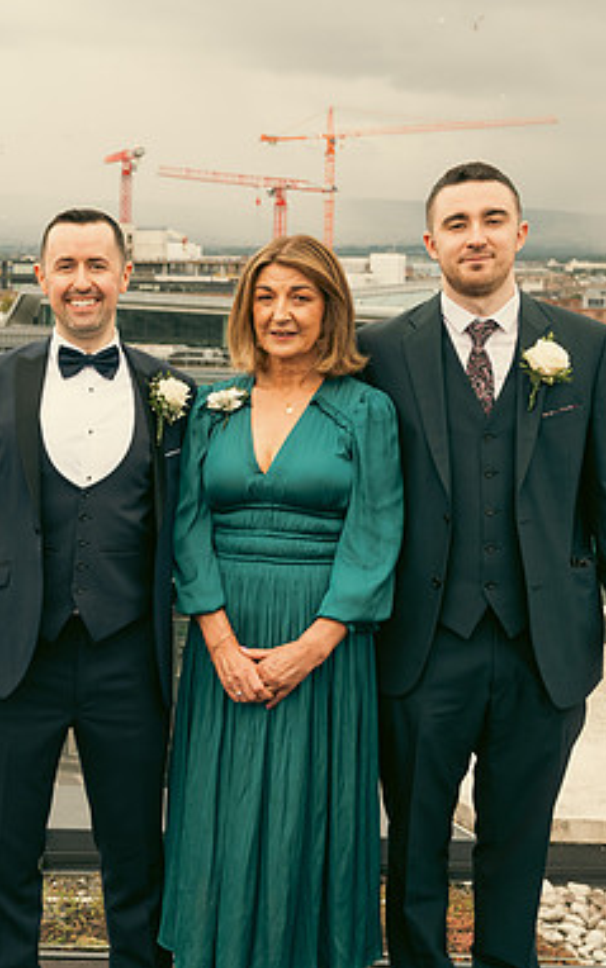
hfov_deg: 19.6
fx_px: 1716
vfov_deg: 31.5
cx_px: 43
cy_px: 483
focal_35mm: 65
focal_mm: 42
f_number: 6.3
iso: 320
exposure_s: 1/250
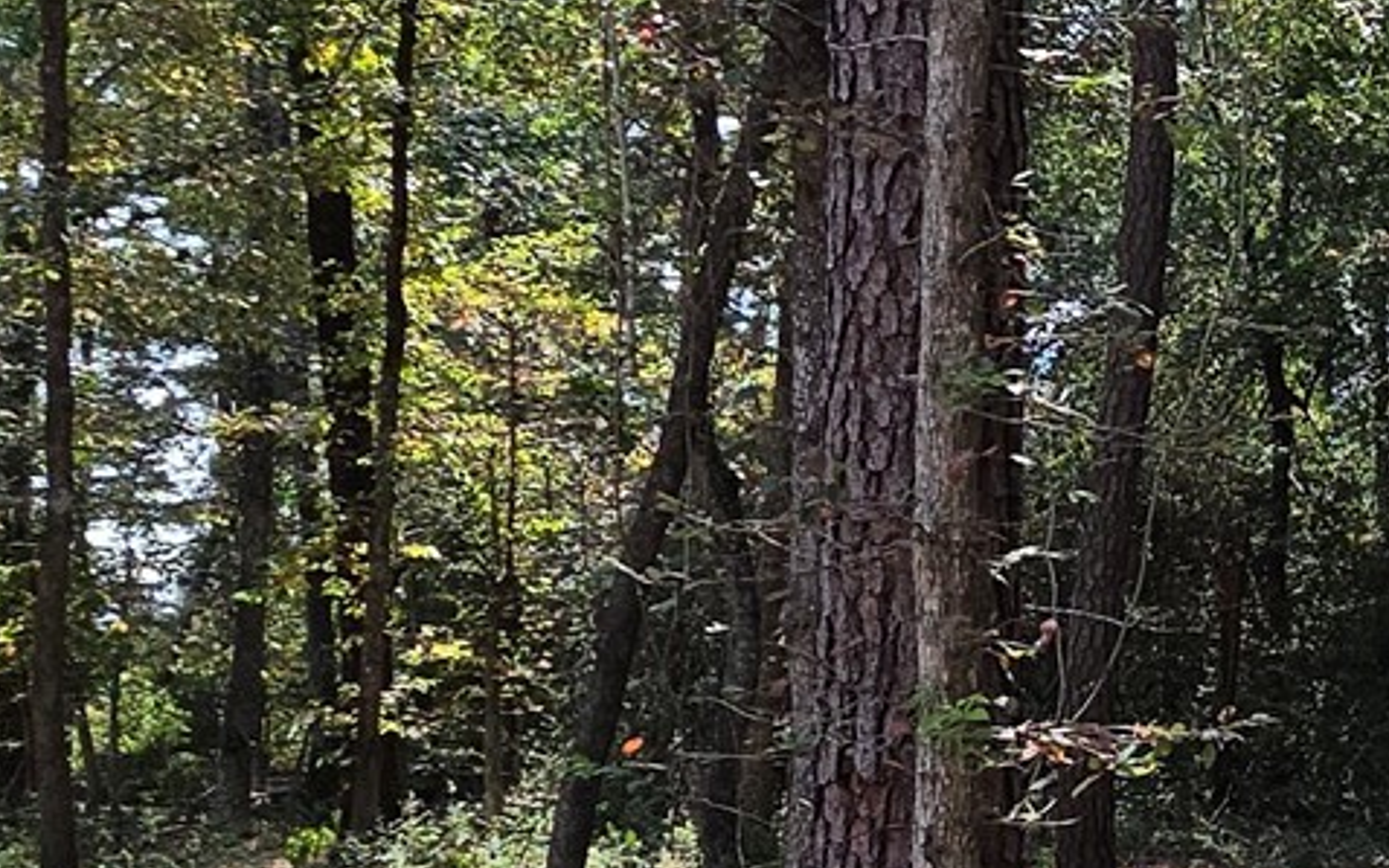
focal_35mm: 59
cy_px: 723
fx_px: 2234
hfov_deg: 25.7
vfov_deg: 21.7
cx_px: 2086
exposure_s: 1/551
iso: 50
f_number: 2.2
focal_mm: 2.2
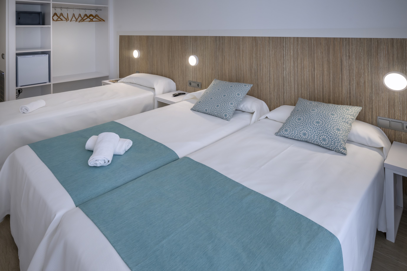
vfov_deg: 63.2
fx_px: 220
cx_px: 204
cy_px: 136
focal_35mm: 20
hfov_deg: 85.4
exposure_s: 1/30
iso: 500
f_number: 8
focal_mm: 19.5
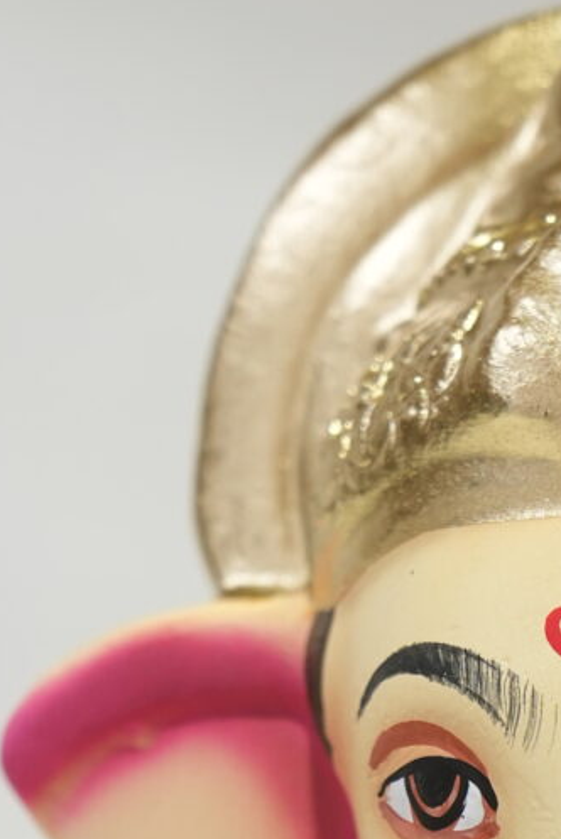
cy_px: 1600
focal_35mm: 278
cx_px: 748
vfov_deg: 7.2
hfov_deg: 4.9
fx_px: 6489
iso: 800
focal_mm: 54
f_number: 3.5
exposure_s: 1/200
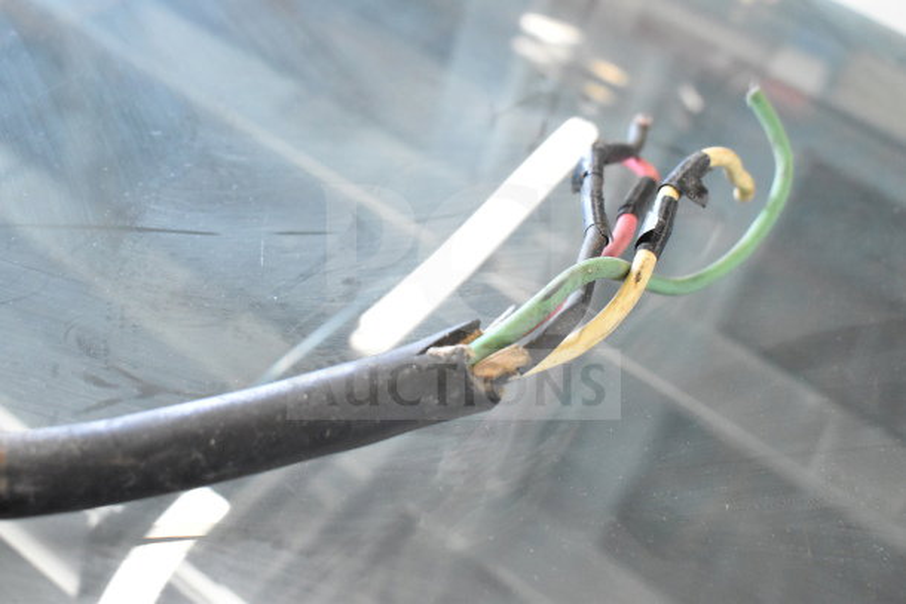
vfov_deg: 31.9
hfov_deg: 46.4
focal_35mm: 42
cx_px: 453
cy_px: 302
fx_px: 1057
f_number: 6.3
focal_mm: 28
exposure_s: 1/160
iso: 6400
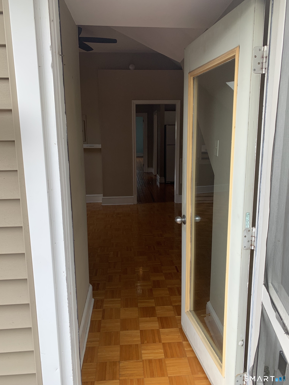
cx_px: 144
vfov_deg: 67.3
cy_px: 192
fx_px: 289
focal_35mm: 26
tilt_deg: -10.5
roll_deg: +0.8
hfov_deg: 53.1
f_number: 1.8
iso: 25
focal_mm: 4.25
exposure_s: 1/203
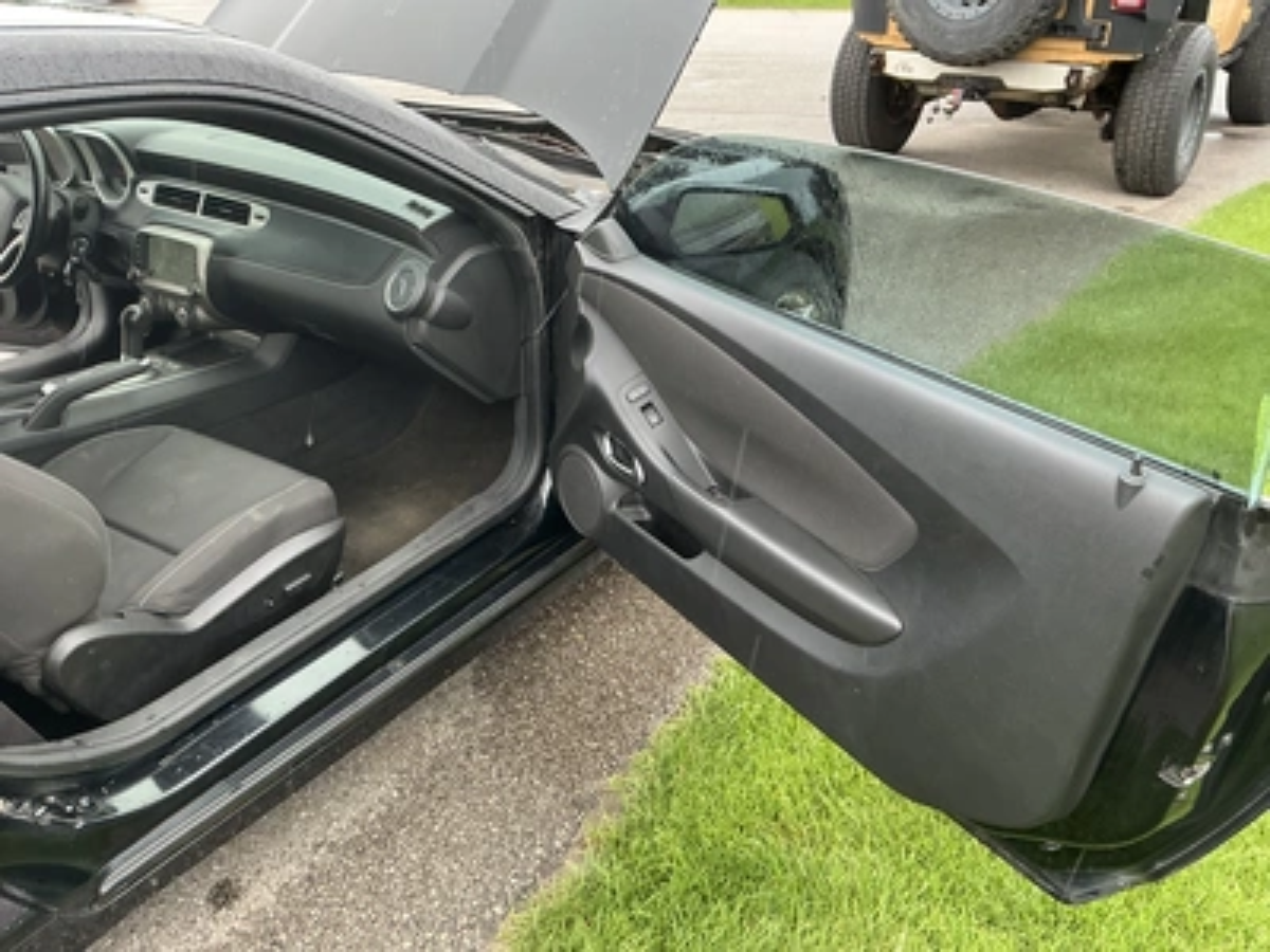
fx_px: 1027
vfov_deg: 49.7
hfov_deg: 63.4
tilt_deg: -28.2
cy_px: 476
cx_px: 635
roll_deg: -1.1
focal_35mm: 28
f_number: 1.8
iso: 64
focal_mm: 3
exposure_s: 1/83
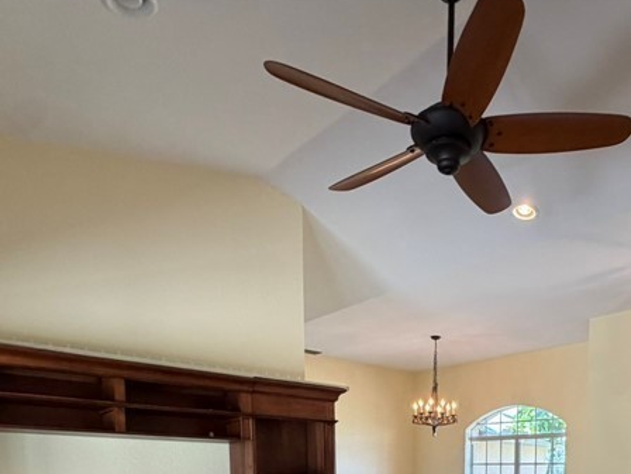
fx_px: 583
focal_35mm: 32
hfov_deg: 54.9
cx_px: 451
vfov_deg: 36.6
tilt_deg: -5.1
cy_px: 533
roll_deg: -0.7
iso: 250
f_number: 2.2
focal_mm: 2.22
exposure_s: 1/120
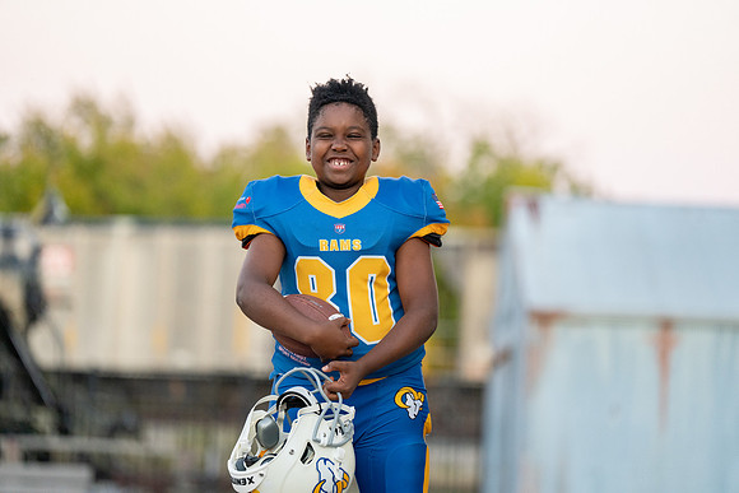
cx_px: 370
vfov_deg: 9.2
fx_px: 3059
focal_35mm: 149
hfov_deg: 13.8
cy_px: 246
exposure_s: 1/320
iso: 2500
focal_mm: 149
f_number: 2.8
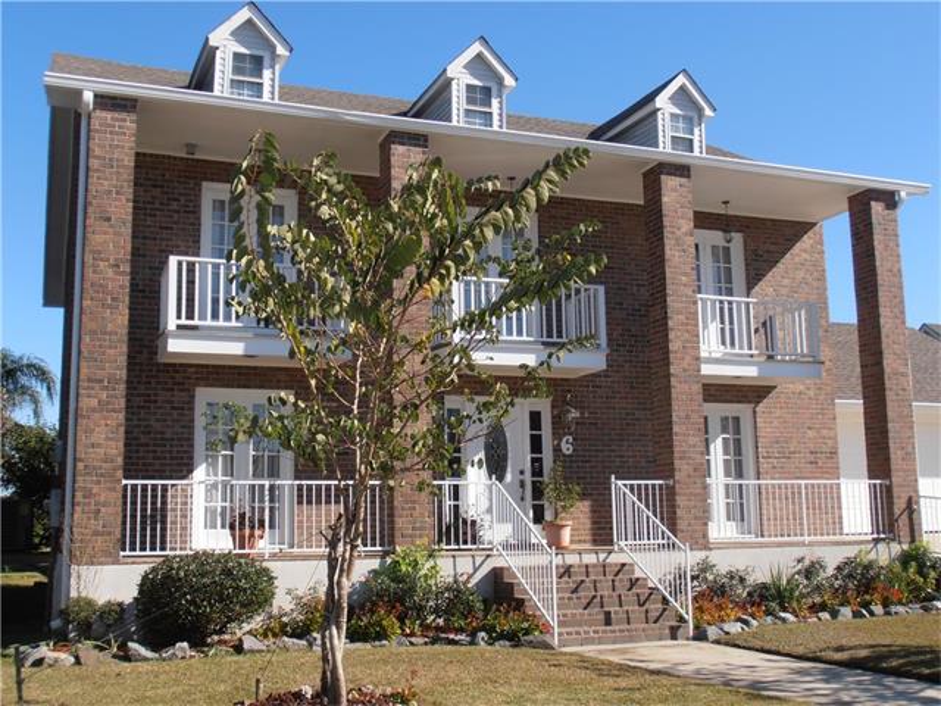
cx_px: 470
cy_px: 353
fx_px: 1196
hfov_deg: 42.9
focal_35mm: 44
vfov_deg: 32.9
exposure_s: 1/640
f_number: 4.2
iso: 80
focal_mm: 7.87
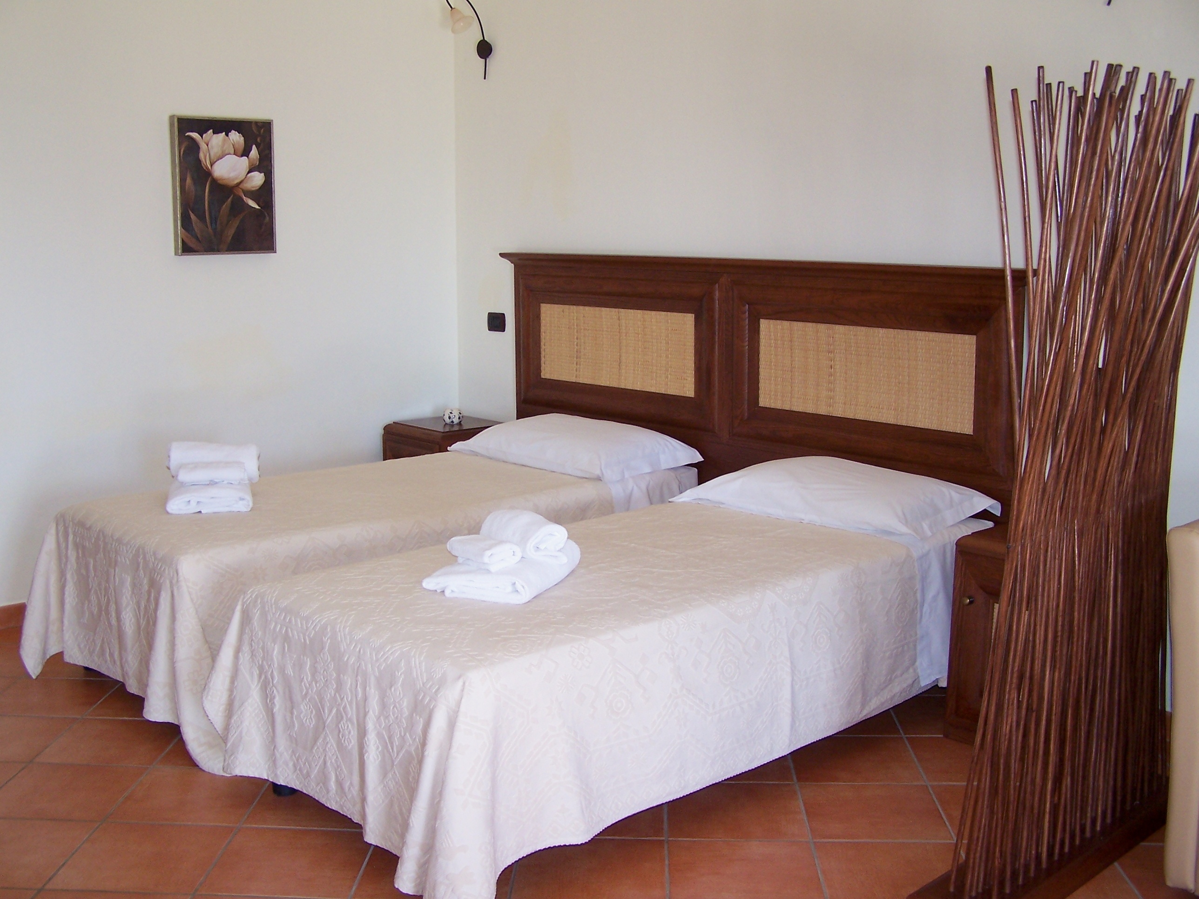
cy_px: 450
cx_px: 600
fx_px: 1316
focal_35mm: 38
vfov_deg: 37.7
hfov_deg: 49.0
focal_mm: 6.3
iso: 140
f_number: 2.8
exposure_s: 1/60
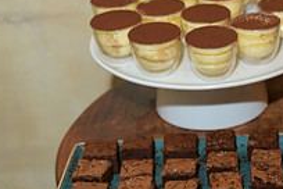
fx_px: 849
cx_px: 338
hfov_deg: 18.0
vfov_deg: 12.7
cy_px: 94
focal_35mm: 108
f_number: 3.2
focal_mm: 38
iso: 1600
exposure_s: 1/100
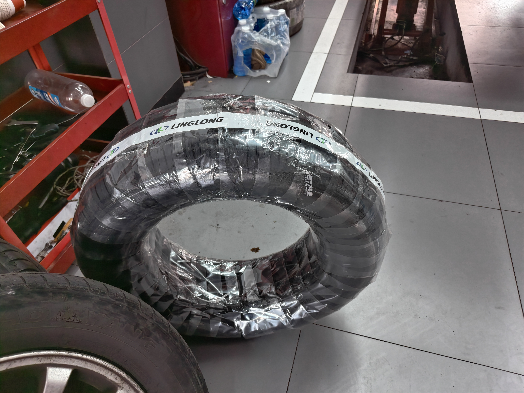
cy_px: 196
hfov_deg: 73.9
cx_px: 262
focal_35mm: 23
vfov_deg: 58.9
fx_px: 348
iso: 54
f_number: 1.88
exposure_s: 1/100
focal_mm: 5.56
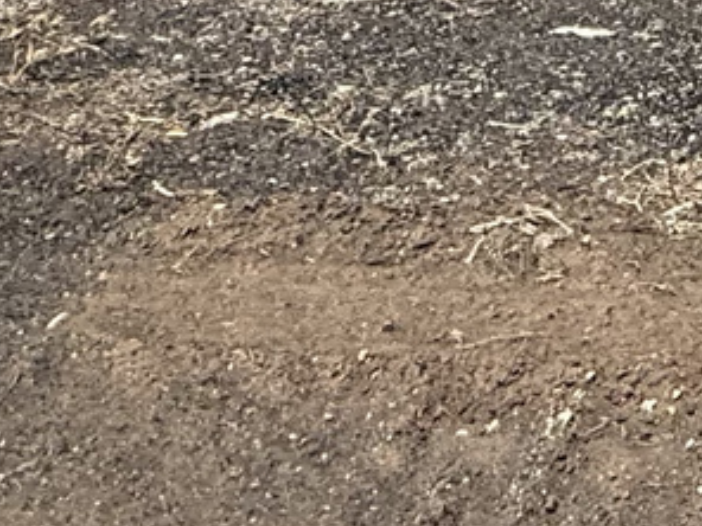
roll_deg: -5.1
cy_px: -832
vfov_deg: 11.7
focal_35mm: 97
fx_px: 1967
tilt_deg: +2.9
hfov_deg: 17.2
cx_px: 1195
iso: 50
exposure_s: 1/3460
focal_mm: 2.22
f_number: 2.2
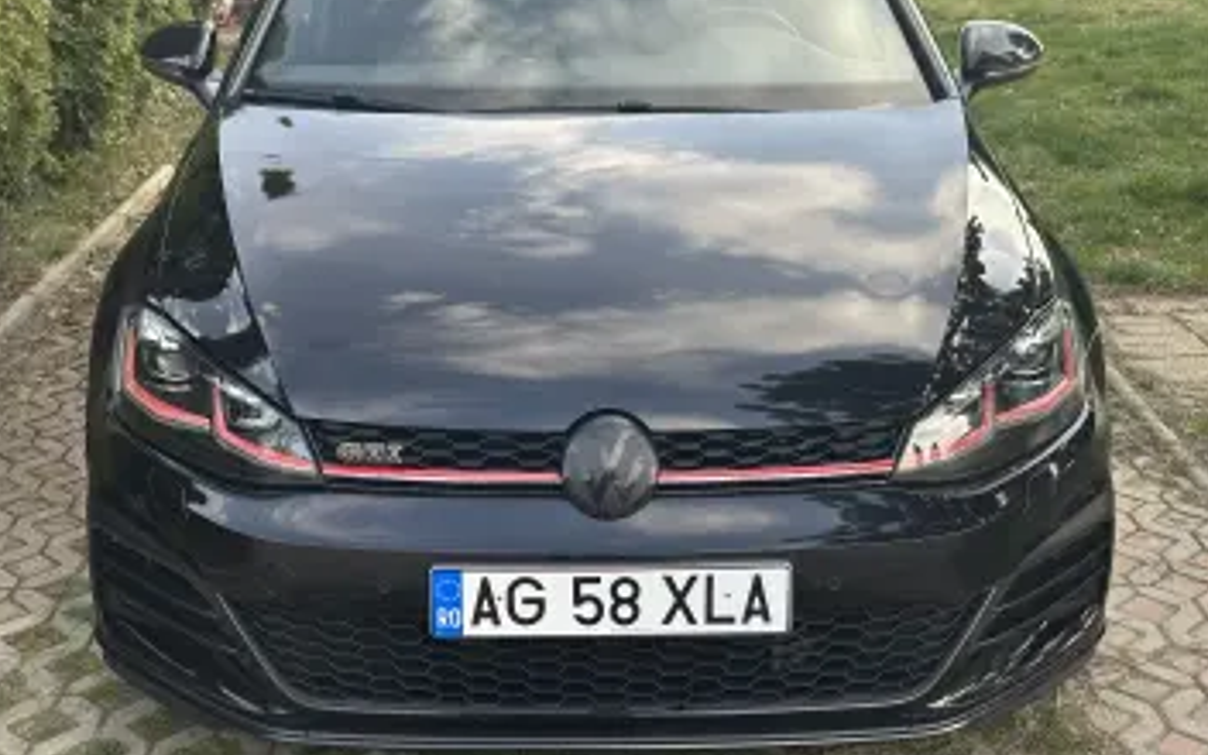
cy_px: 299
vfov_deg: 24.8
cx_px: 597
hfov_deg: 38.9
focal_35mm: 52
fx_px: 1712
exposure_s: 1/389
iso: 64
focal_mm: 6.86
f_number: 1.78
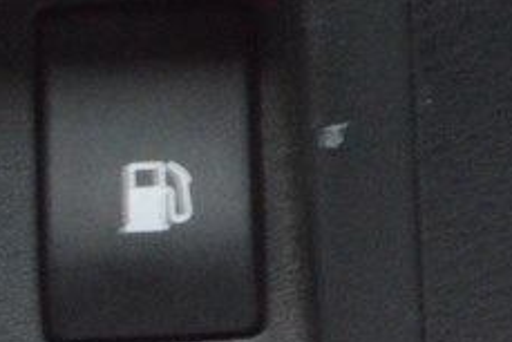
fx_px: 5240
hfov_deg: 5.5
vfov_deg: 3.7
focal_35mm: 368
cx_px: 957
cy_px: -314
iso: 6400
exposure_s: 1/15
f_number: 20
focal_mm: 55
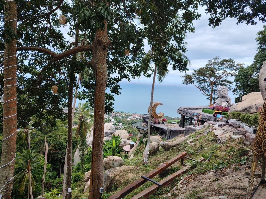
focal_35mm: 24
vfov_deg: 56.8
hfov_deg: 71.6
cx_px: 133
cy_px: 100
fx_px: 184
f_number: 1.75
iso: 100
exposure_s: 1/568
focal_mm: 5.25
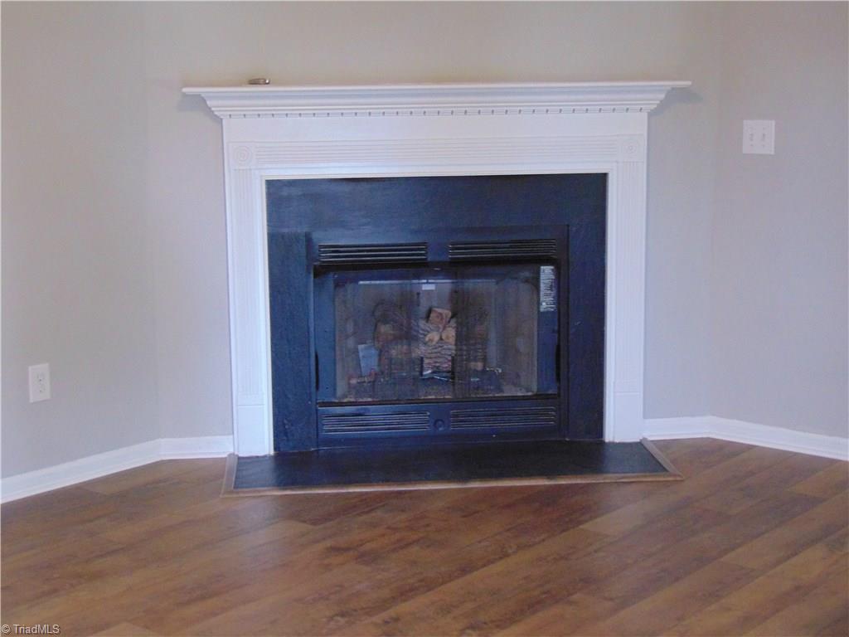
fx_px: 1472
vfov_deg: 24.4
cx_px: 424
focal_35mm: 60
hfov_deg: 32.2
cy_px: 318
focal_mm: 10.8
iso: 500
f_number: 3.6
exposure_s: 1/20
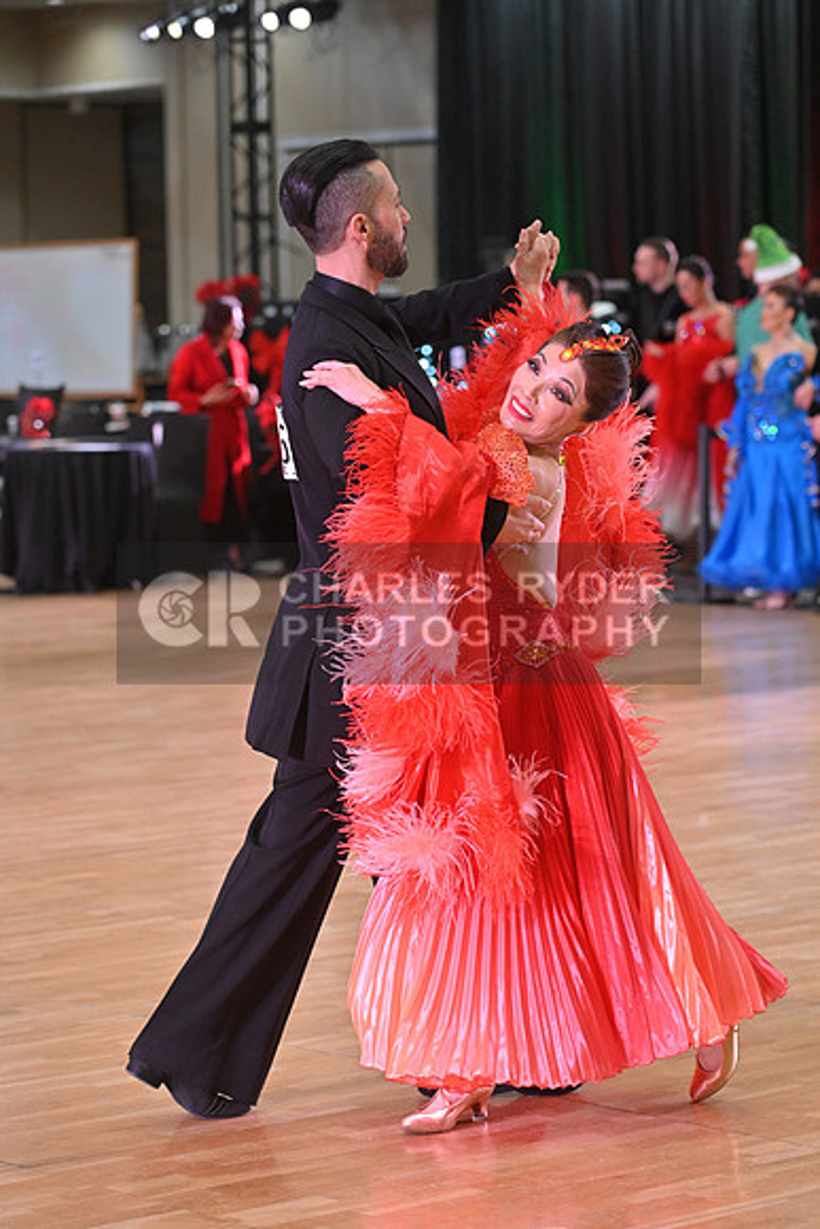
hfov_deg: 11.4
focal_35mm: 120
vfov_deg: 17.1
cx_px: 410
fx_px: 4097
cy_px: 614
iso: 3200
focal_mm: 120
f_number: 5
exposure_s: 1/400
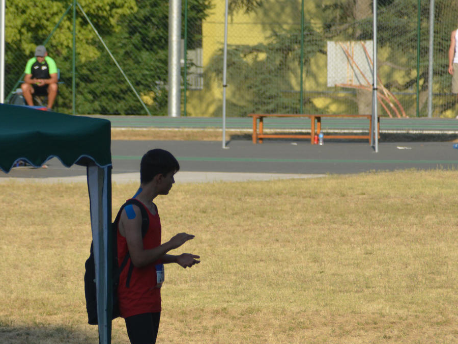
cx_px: 155
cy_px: 274
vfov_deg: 2.3
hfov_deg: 3.0
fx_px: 8679
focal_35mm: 656
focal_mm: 200
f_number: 6.3
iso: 400
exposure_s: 1/1250
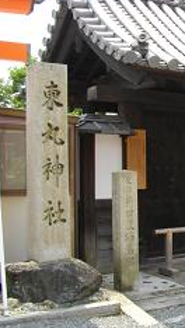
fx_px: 505
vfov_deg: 35.9
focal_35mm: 58
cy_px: 140
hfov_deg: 19.1
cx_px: 247
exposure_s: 1/160
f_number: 5.5
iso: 100
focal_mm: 5.7
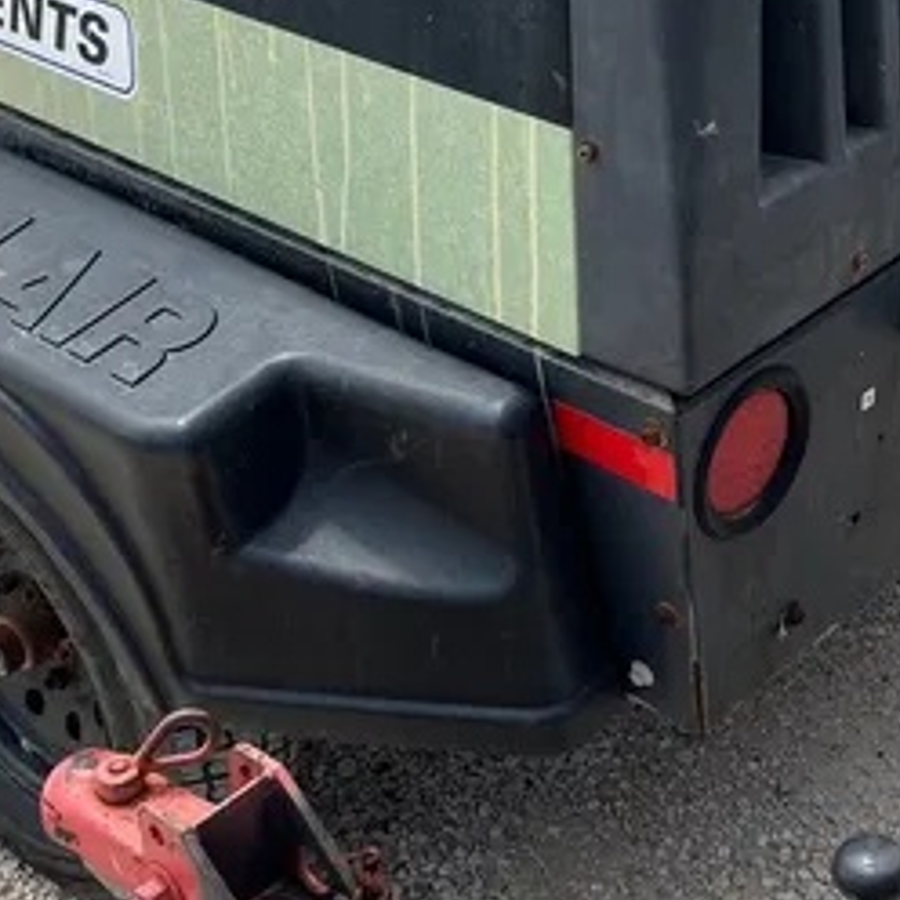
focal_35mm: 68
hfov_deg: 25.4
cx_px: 425
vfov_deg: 25.3
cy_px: 376
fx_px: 2000
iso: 50
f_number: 1.6
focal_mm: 5.1
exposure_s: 1/3135
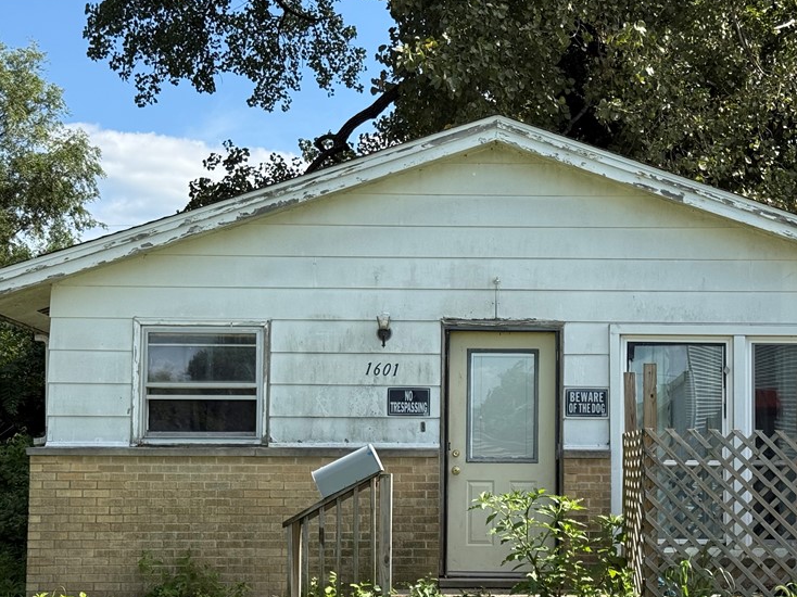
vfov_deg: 21.8
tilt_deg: +4.2
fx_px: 1542
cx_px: 520
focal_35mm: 67
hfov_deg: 28.8
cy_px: 404
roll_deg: -0.5
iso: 64
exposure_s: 1/2494
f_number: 1.78
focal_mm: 6.76
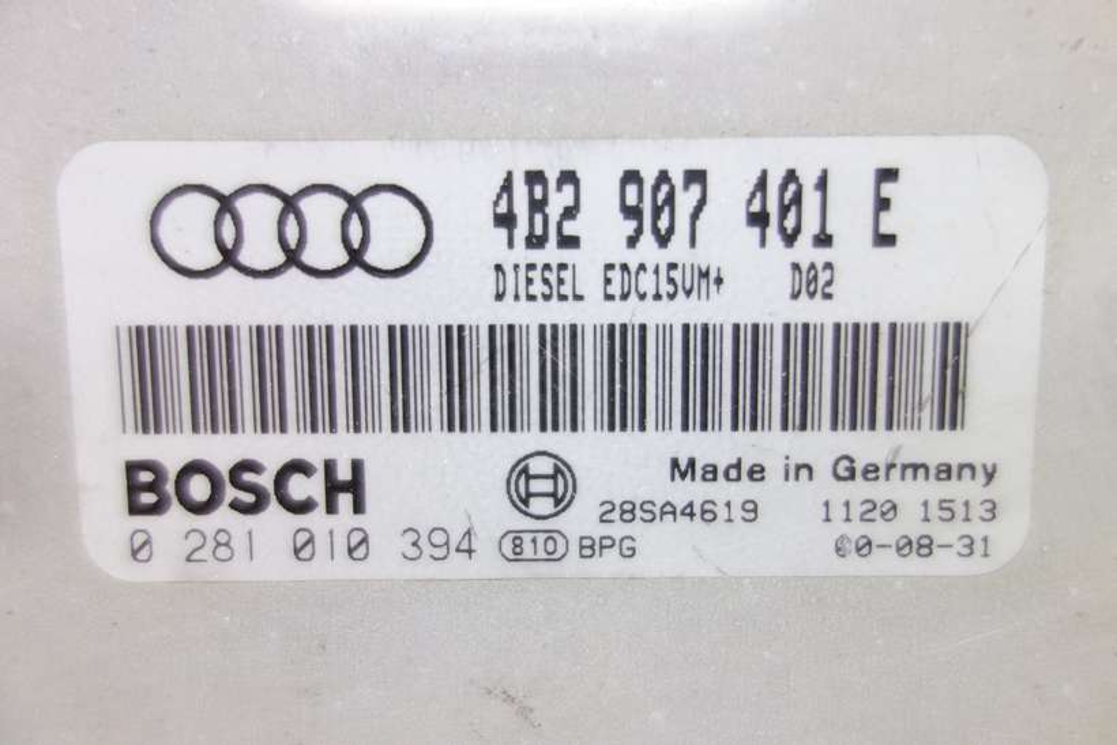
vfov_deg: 46.4
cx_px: 558
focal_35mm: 28
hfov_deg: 65.5
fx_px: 869
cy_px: 372
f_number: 1.8
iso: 125
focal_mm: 10.4
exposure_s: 1/60
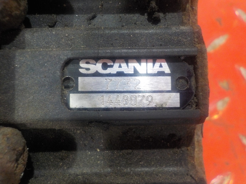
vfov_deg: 46.8
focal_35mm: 30
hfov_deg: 60.0
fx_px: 213
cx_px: 123
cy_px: 92
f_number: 3.3
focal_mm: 4.1
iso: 320
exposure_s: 1/30
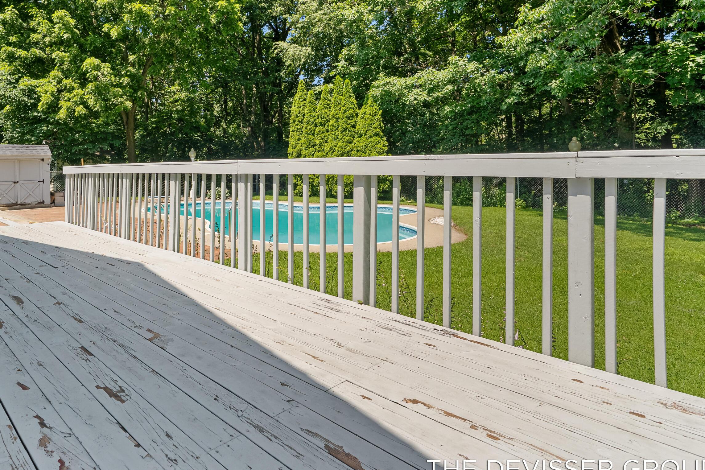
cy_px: 175
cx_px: 260
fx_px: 411
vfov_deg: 58.7
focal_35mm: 21
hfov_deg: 79.6
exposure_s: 1/40
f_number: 8
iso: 250
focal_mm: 16
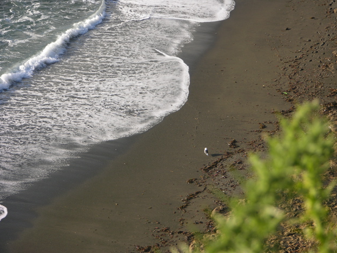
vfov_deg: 9.6
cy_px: 126
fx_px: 1500
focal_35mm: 154
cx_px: 171
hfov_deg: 12.8
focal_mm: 37.7
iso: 50
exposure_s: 1/167
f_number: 3.9
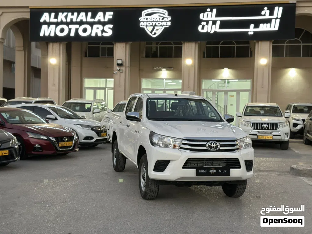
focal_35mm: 48
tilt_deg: -0.2
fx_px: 433
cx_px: 156
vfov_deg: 30.3
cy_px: 117
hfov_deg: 39.7
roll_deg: -1.1
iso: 80
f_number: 1.78
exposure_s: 1/50
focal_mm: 6.86
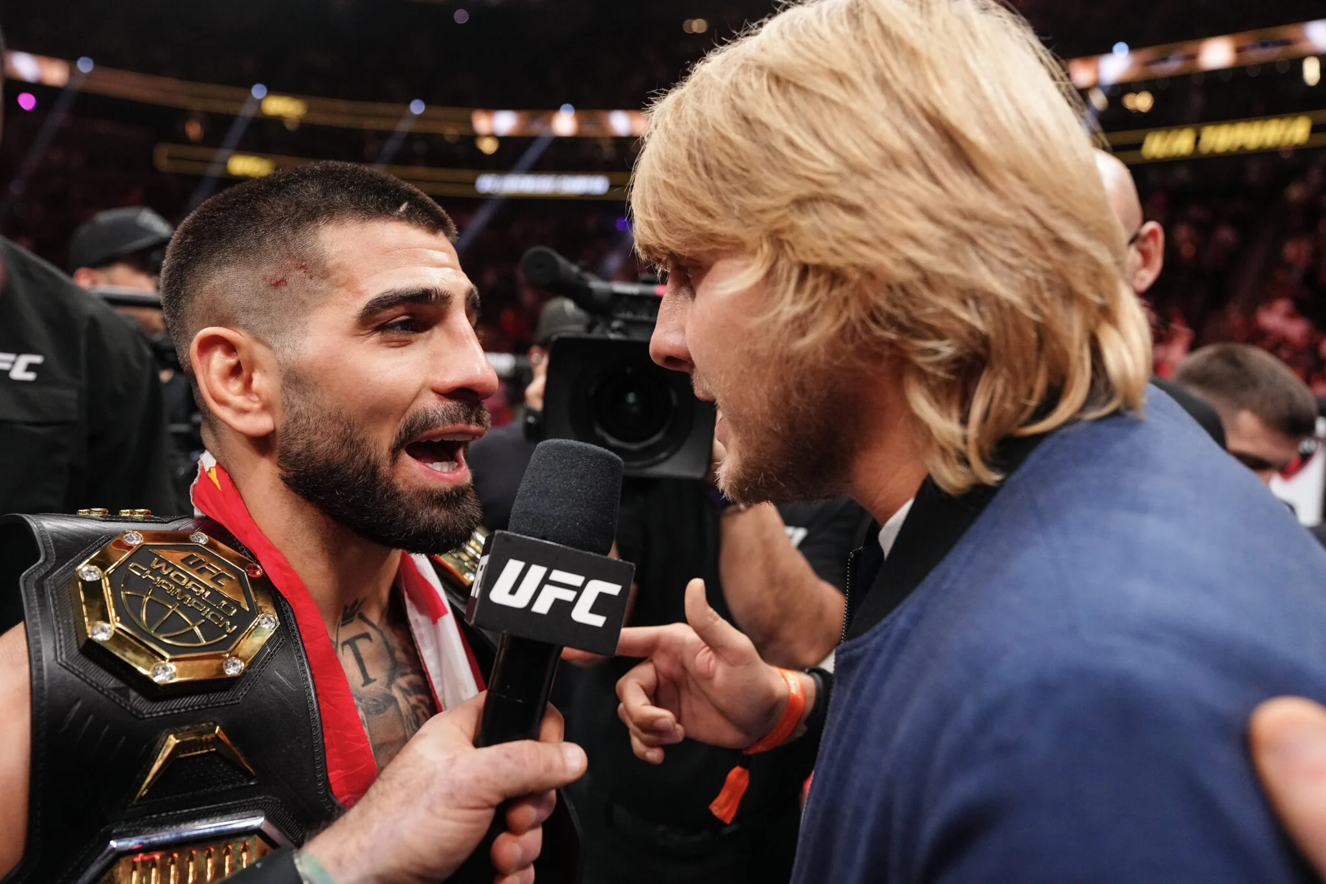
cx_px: 663
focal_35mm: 24
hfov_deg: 73.7
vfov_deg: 53.1
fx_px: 884
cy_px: 442
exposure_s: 1/1600
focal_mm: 24
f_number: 2.8
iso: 4000
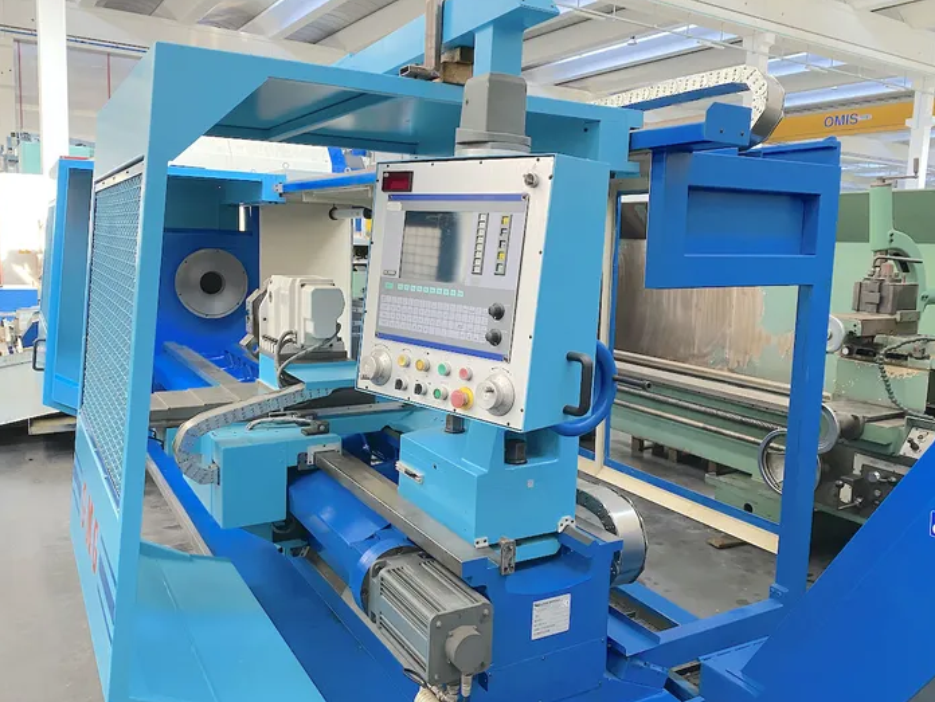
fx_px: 757
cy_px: 342
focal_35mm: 28
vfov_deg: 49.8
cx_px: 445
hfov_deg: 63.4
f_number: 1.8
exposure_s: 1/60
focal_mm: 4.25
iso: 160
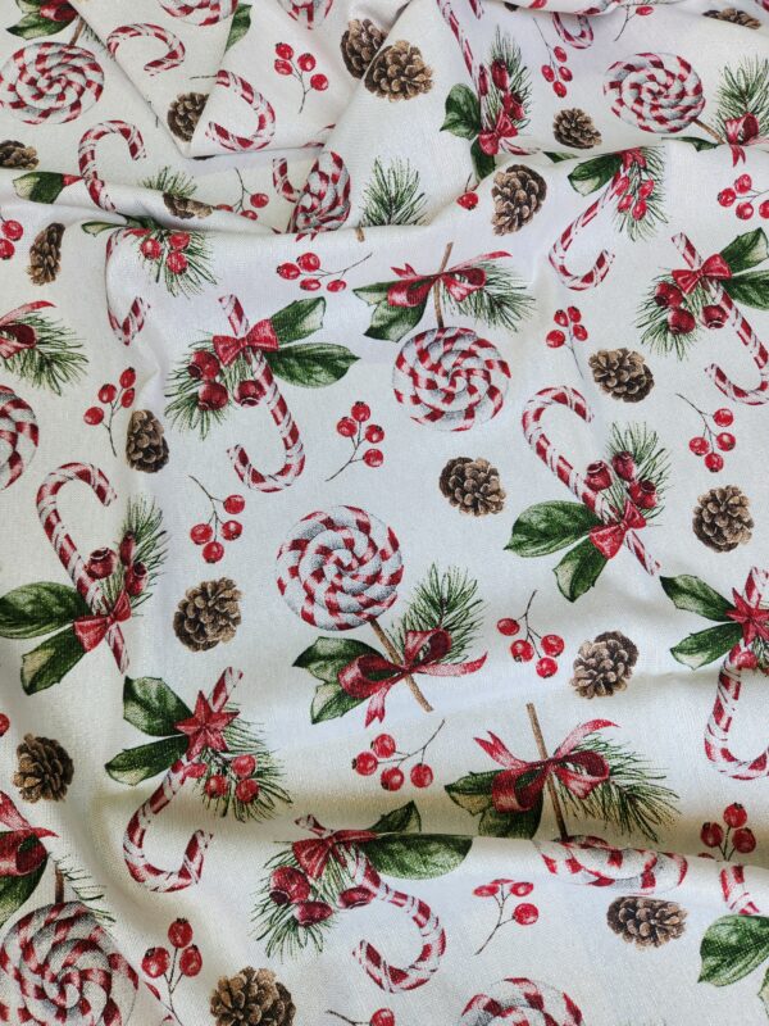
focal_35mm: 23
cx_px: 384
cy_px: 513
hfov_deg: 58.9
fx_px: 681
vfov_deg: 73.9
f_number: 1.8
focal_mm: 5.4
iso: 50
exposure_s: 1/120
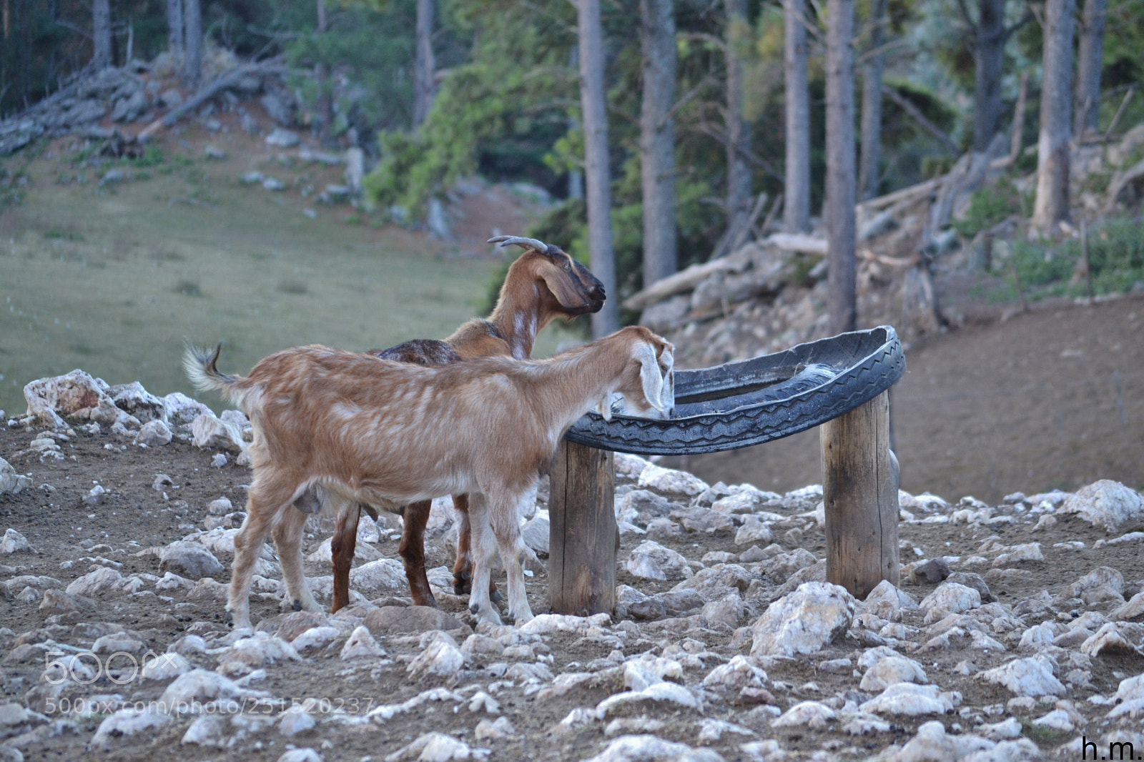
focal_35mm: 165
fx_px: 5242
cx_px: 572
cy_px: 381
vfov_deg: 8.3
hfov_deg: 12.5
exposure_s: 1/30
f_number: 4.5
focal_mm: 110
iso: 500
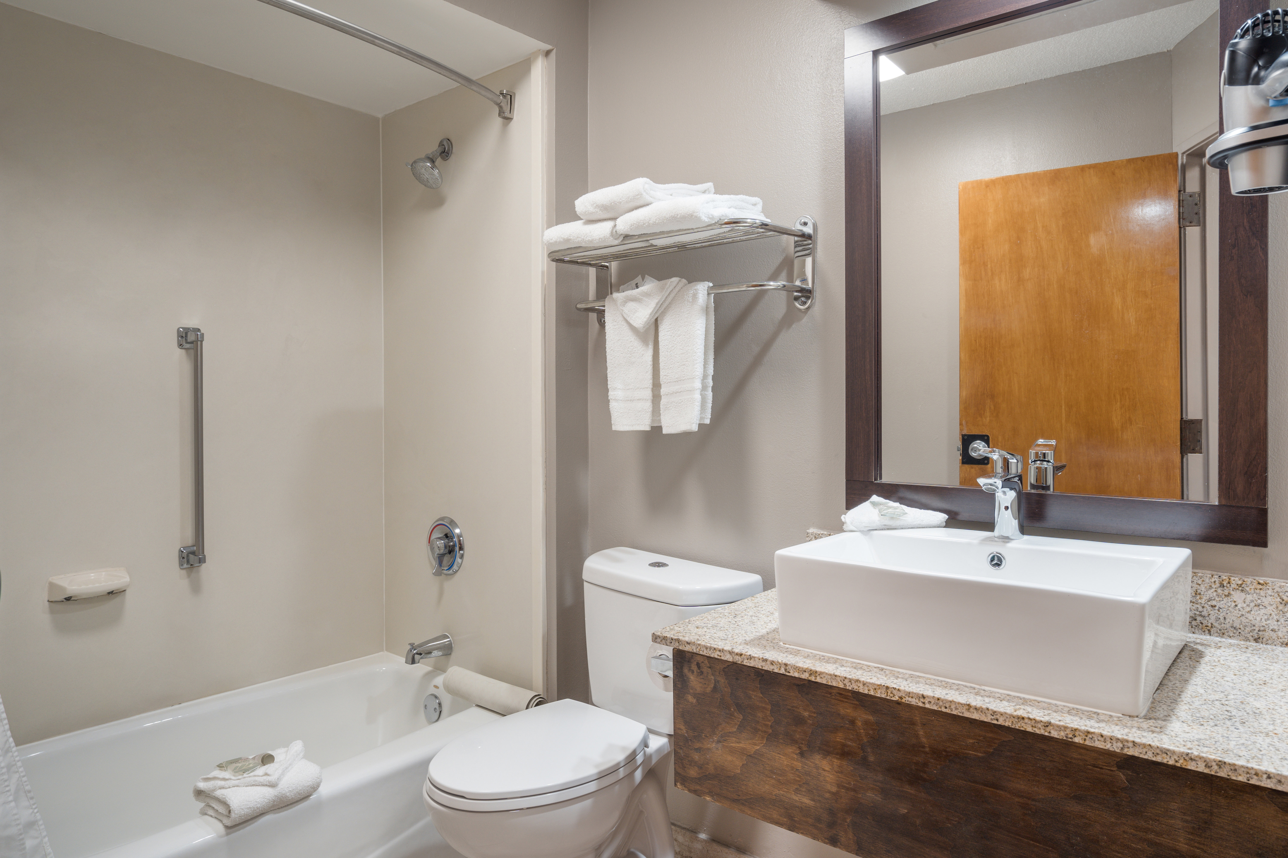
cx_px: 644
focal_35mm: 20
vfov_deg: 61.9
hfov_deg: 84.0
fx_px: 715
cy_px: 429
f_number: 8
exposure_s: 1/6
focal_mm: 20
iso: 320
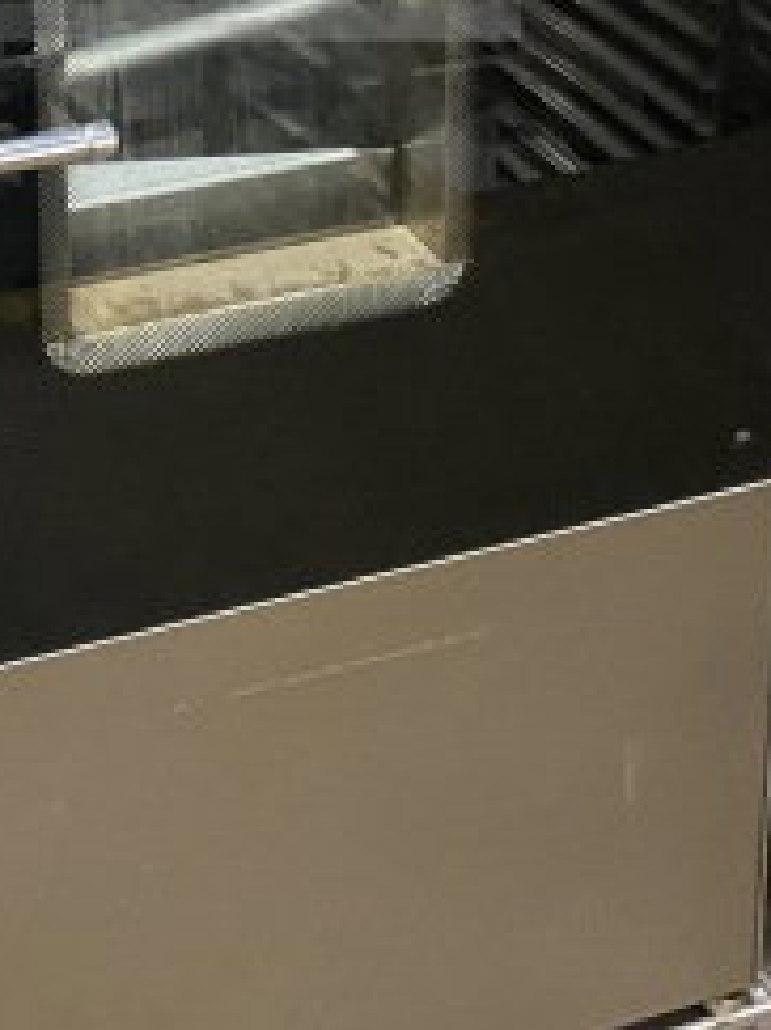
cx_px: 42
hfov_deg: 16.7
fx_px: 2586
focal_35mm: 87
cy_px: -295
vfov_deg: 20.6
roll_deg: +2.1
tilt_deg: -14.3
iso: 500
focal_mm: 4.25
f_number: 1.8
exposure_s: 1/49
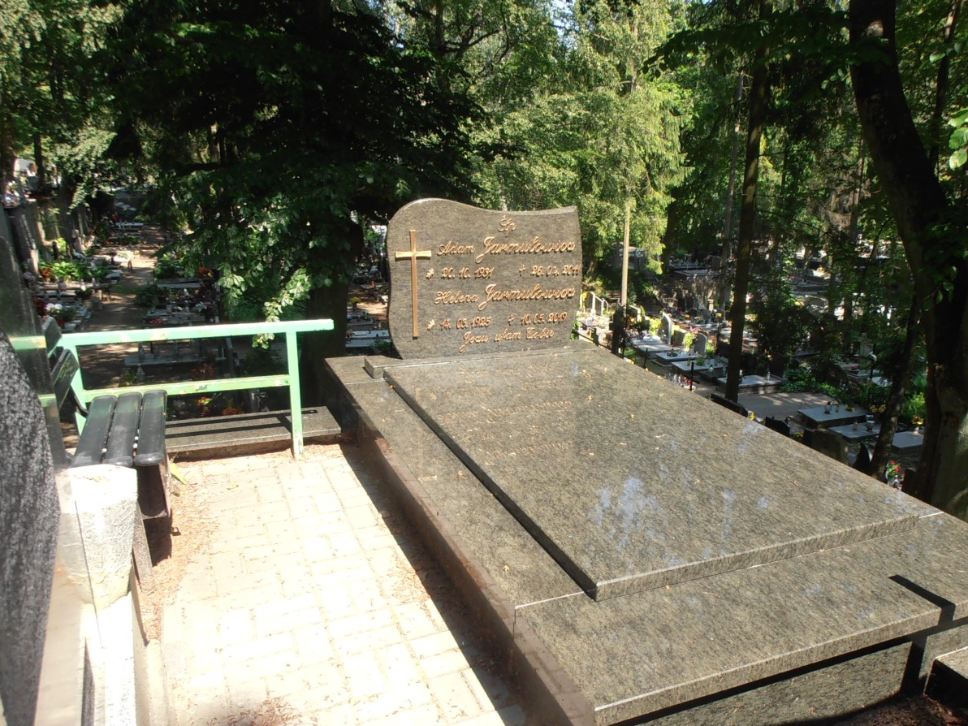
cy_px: 437
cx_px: 567
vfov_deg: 47.9
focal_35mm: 29
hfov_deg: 61.3
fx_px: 811
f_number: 7.9
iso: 80
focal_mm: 4.2
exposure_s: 1/50
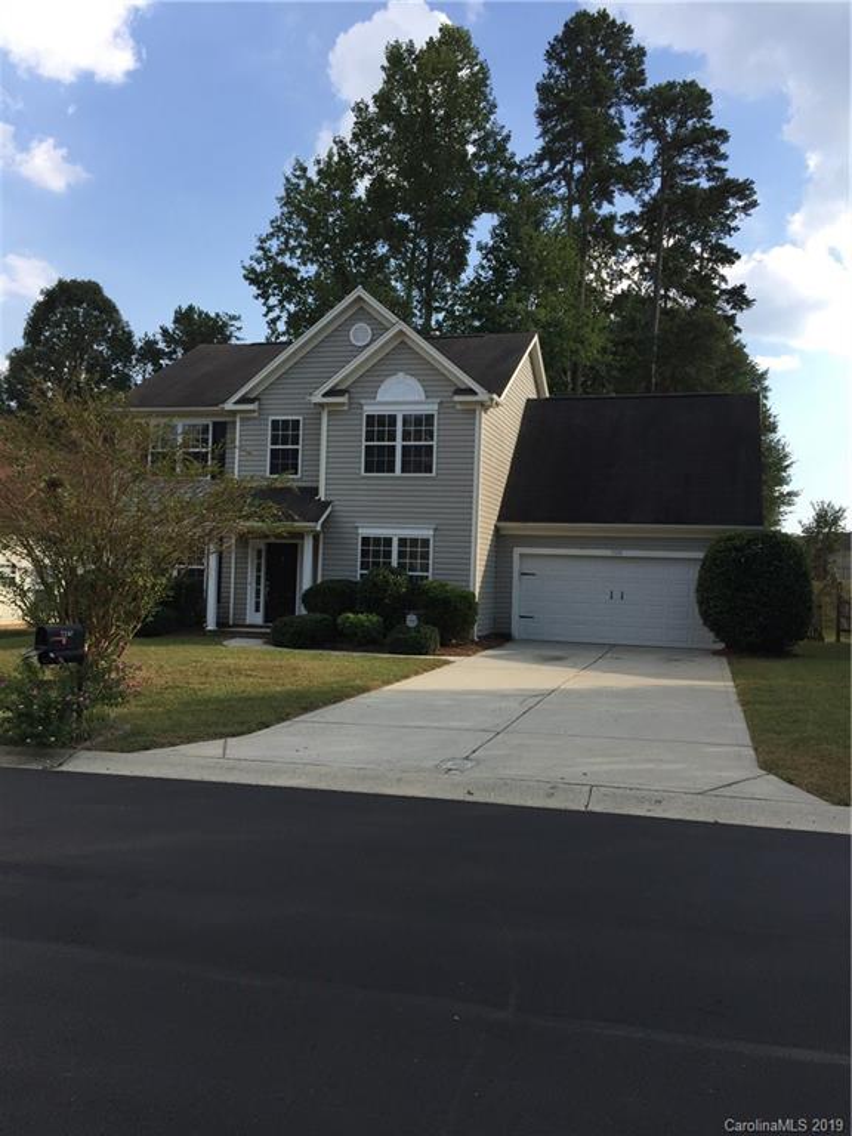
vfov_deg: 61.7
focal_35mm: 29
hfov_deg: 48.2
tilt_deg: +4.1
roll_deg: -1.4
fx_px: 952
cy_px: 568
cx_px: 426
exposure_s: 1/1199
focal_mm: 4.15
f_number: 2.2
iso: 32
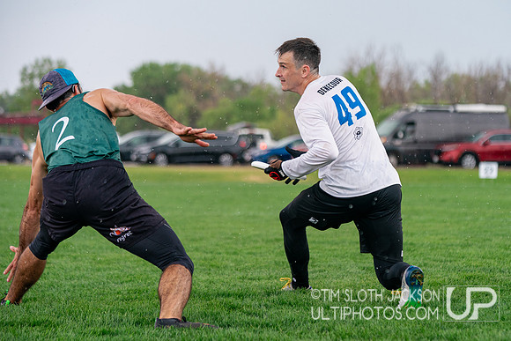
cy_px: 179
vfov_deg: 12.6
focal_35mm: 109
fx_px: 1545
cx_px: 303
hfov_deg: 18.8
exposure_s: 1/3200
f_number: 2.8
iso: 640
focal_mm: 91
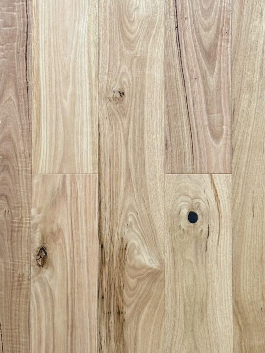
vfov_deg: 39.7
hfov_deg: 30.3
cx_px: 132
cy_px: 176
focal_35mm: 48
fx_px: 490
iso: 50
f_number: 1.78
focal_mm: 6.76
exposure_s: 1/213
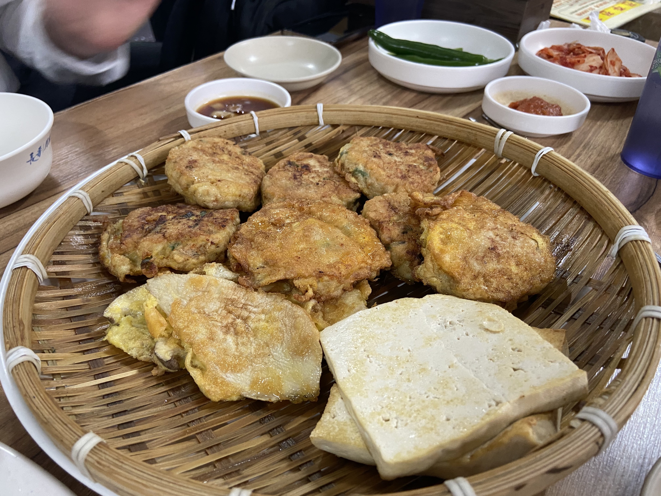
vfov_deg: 53.1
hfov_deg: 67.3
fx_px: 496
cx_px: 330
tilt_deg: -40.6
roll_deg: -2.0
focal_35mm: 26
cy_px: 248
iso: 200
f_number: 1.8
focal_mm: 4.25
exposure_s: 1/60
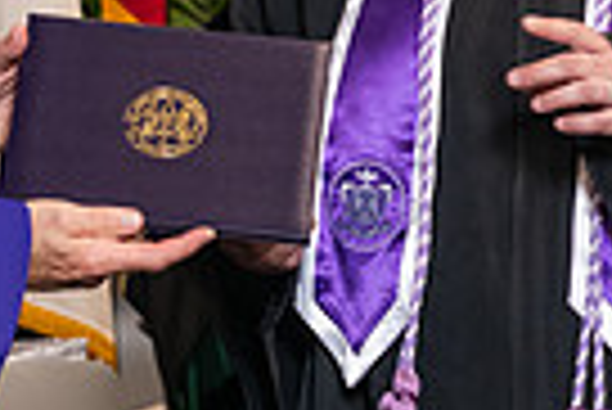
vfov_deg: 4.6
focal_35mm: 299
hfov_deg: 6.9
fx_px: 5088
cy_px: 34
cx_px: 126
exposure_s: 1/125
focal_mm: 70
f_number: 5
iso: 1600
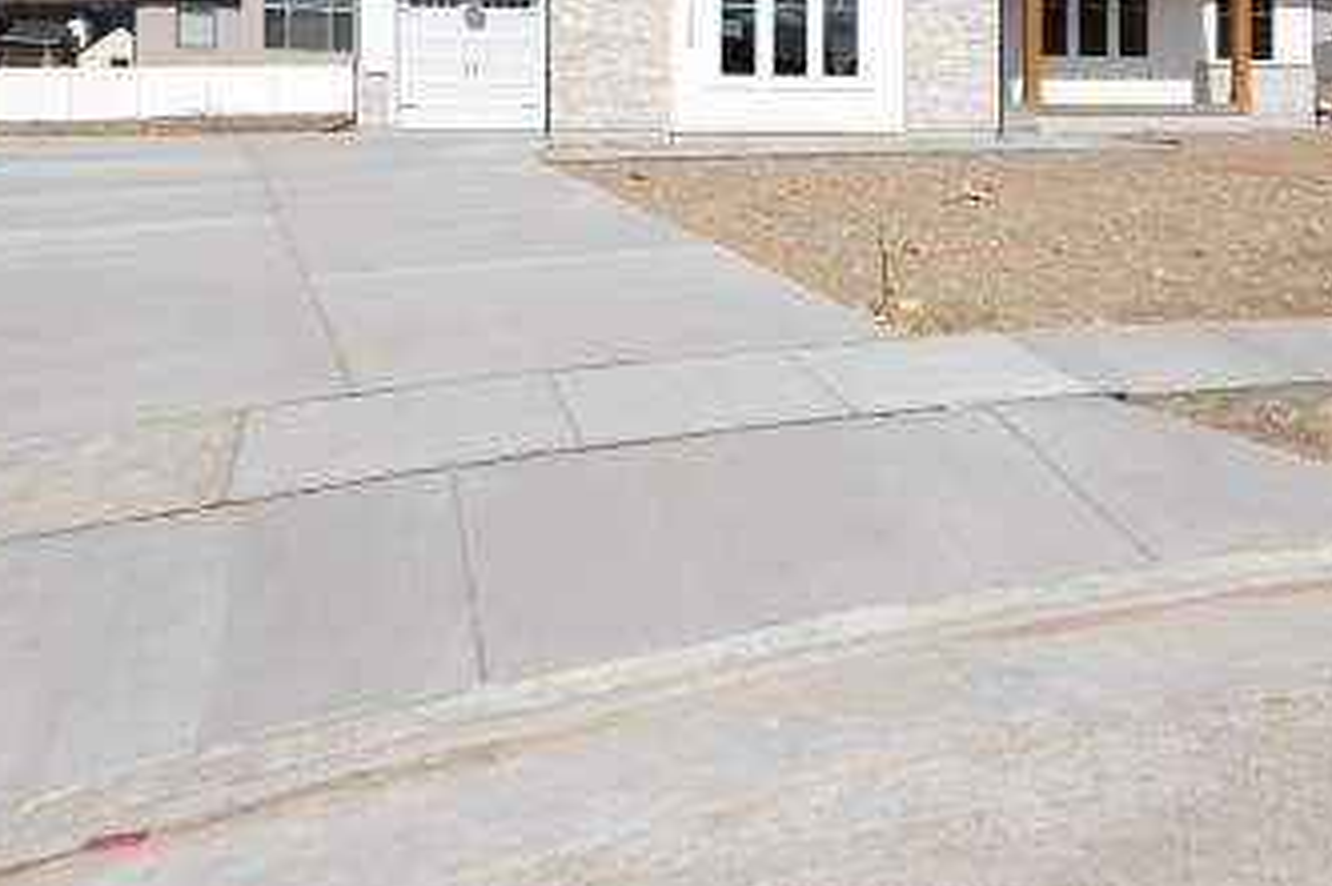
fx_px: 998
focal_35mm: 27
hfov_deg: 66.3
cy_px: 134
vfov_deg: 44.7
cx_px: 843
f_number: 6.3
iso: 50
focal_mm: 14
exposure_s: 1/400
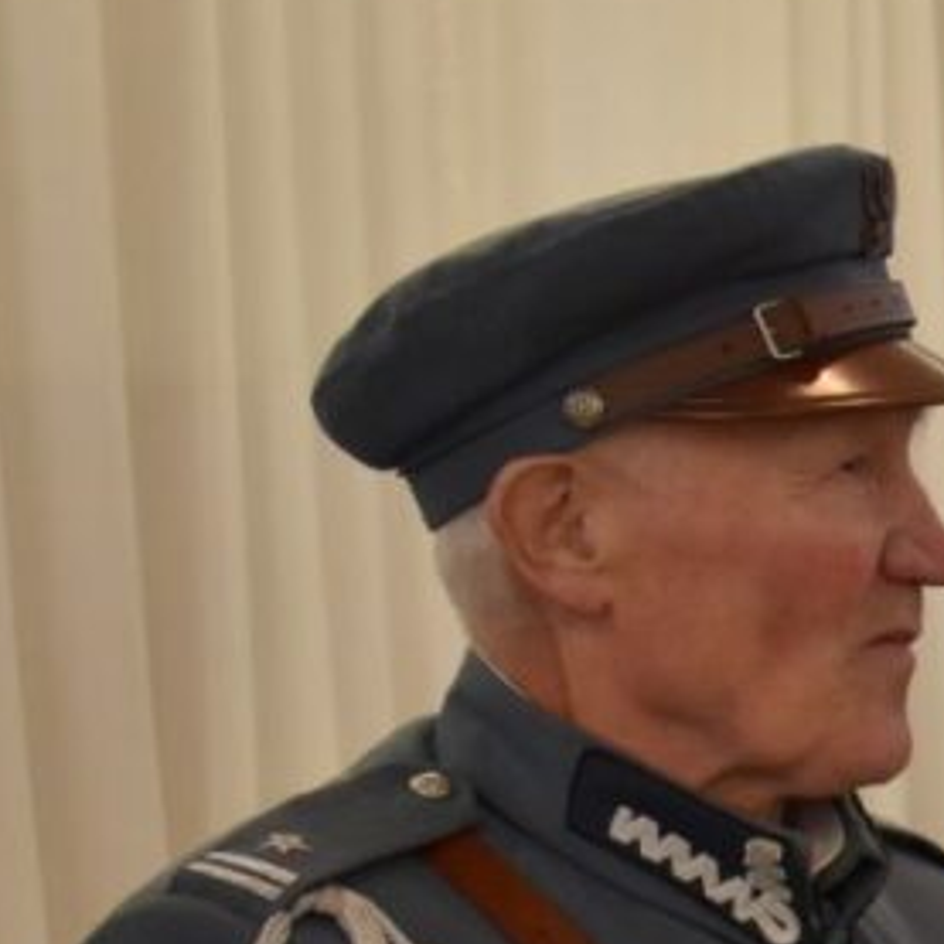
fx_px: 3913
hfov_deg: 12.1
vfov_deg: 13.5
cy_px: 985
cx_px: 1949
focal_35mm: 127
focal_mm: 23
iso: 1000
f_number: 3.8
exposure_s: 1/60
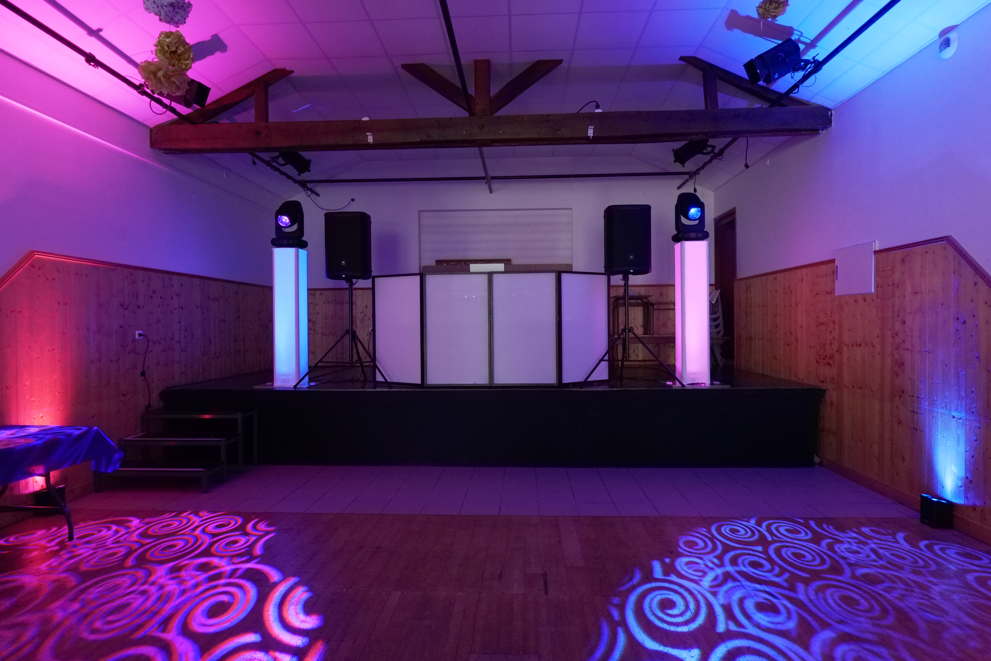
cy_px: 330
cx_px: 496
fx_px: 495
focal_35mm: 18
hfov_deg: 90.0
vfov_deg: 67.4
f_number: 10
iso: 6400
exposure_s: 1/15
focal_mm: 18
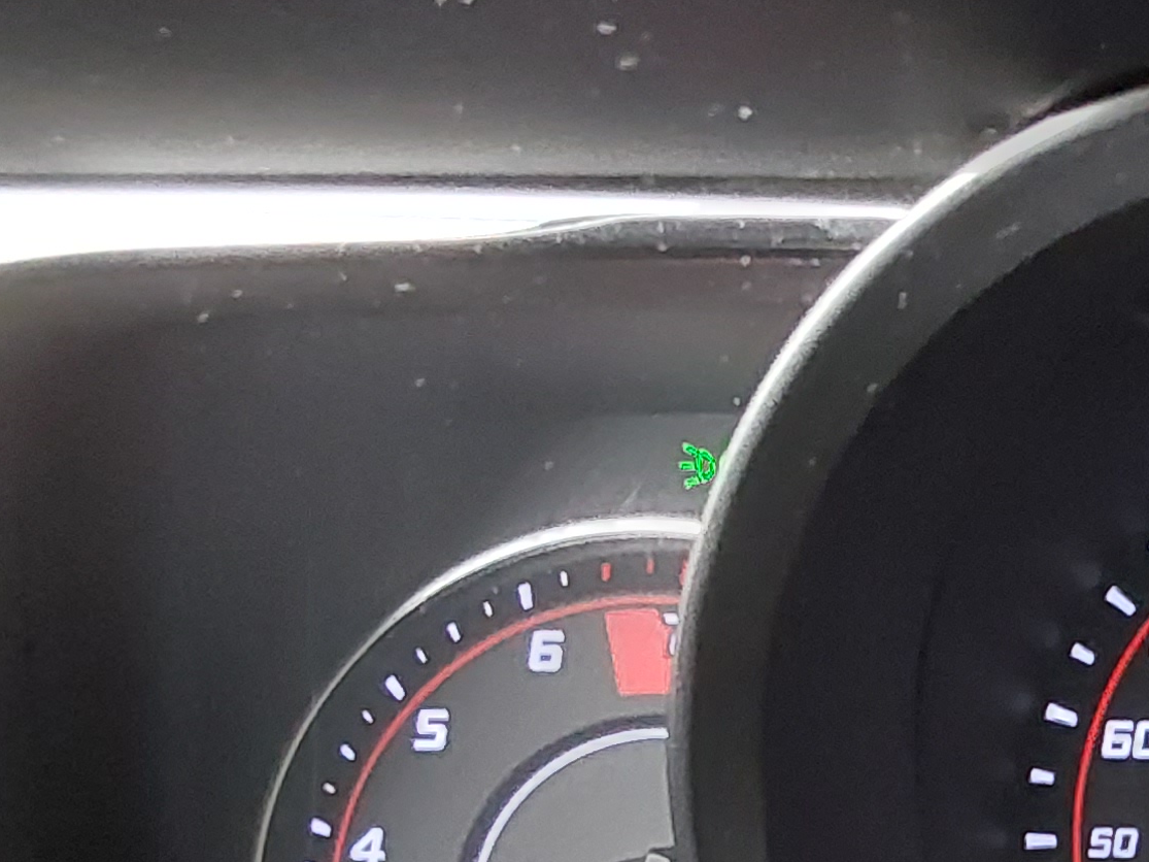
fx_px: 2722
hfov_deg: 21.2
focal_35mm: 82
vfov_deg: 17.5
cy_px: 890
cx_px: 1557
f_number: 1.9
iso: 640
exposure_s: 1/24
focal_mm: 2.91
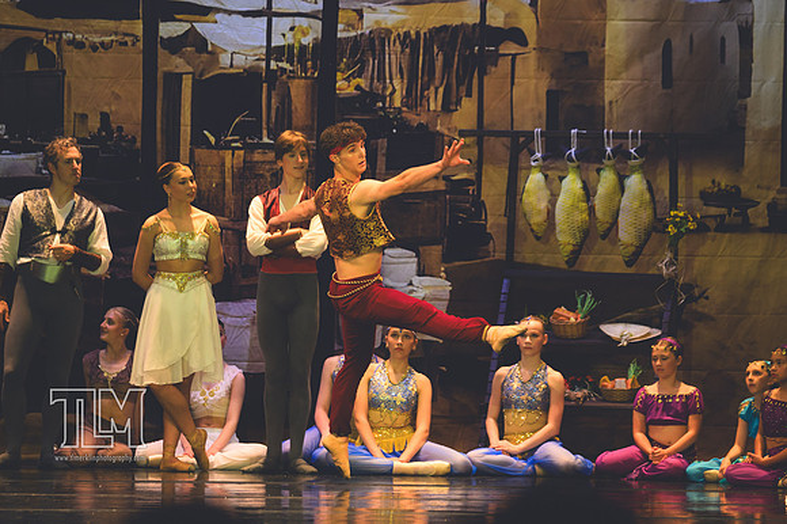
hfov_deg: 7.4
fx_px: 6052
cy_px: 262
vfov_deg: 5.0
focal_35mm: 277
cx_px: 394
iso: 1400
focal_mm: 185
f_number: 2.8
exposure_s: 1/500
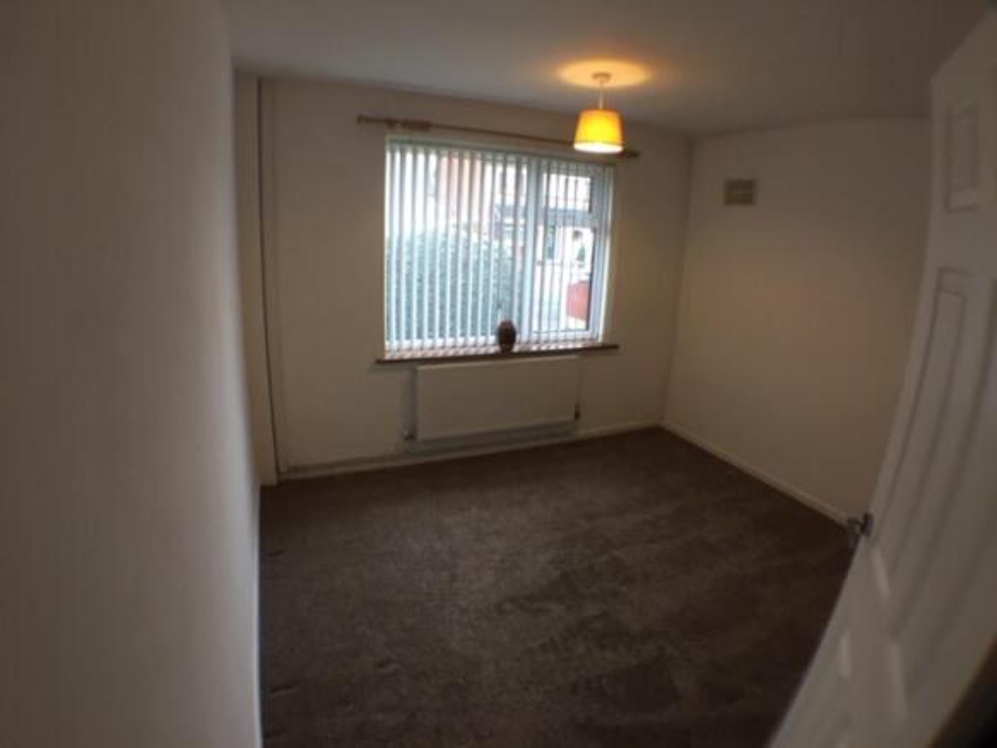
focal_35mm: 29
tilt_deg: -15.7
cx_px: 498
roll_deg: -3.5
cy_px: 374
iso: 50
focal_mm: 4.15
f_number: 2.2
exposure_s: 1/17
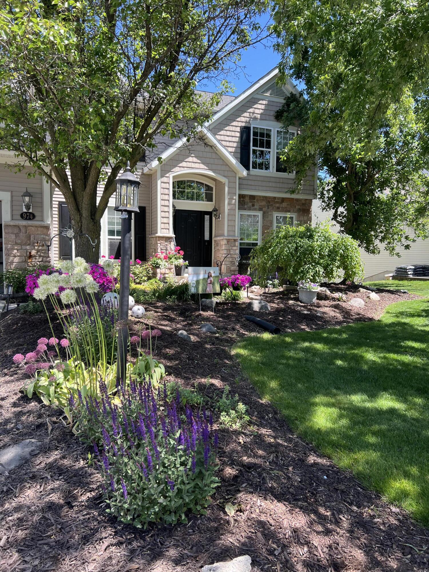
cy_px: 286
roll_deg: -0.5
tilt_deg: -3.9
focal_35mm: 26
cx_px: 214
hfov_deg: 53.1
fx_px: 430
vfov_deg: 67.3
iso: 50
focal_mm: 5.7
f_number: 1.5
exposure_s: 1/621
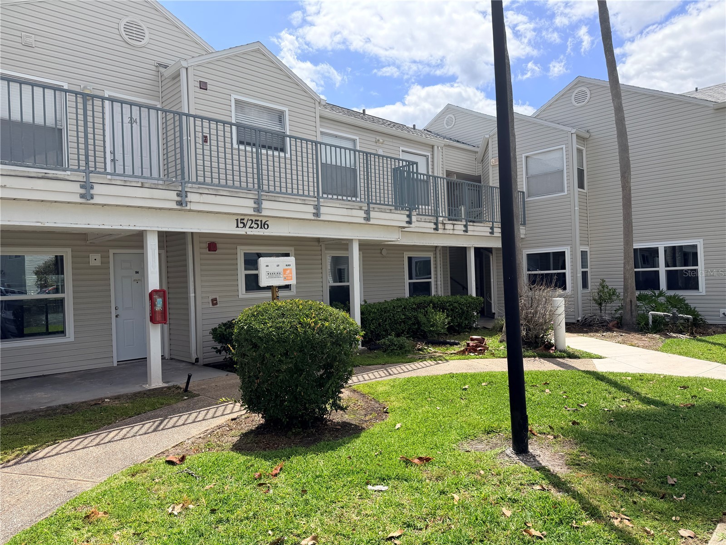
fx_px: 503
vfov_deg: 56.8
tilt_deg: +0.2
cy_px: 272
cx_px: 363
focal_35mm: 24
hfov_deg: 71.6
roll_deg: +2.3
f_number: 1.78
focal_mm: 6.76
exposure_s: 1/5319
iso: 80
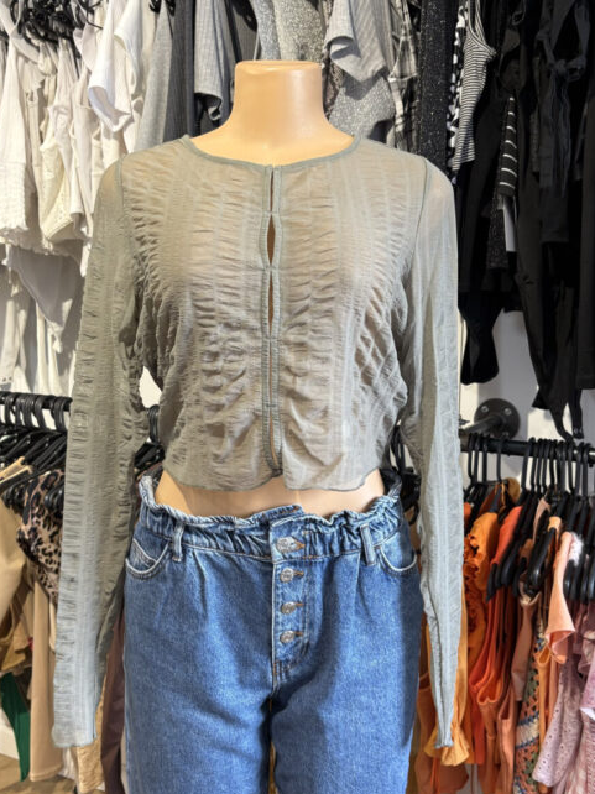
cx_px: 294
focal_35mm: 27
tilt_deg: -7.0
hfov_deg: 51.3
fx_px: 619
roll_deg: -1.1
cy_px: 393
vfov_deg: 65.3
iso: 100
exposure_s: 1/50
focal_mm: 5.96
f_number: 1.6
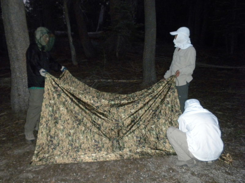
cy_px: 92
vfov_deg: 38.7
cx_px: 122
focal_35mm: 37
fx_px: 262
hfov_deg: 50.1
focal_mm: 6.6
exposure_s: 1/30
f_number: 3.5
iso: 644
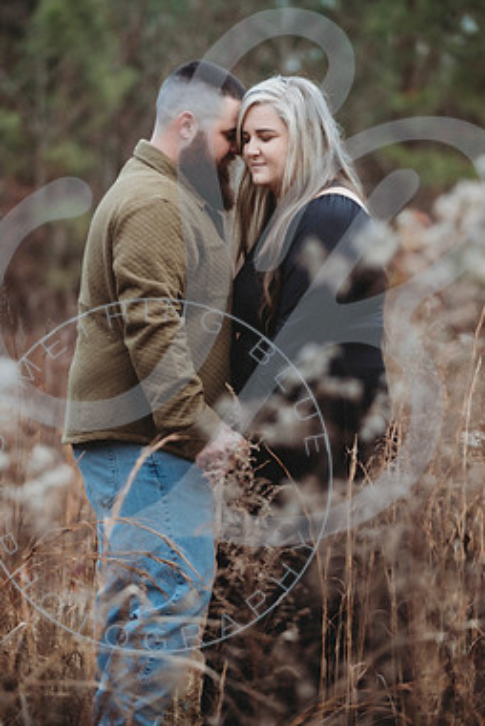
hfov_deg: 9.7
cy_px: 331
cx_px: 241
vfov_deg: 14.4
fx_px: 2864
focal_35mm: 142
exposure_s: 1/250
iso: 500
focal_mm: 120
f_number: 2.8
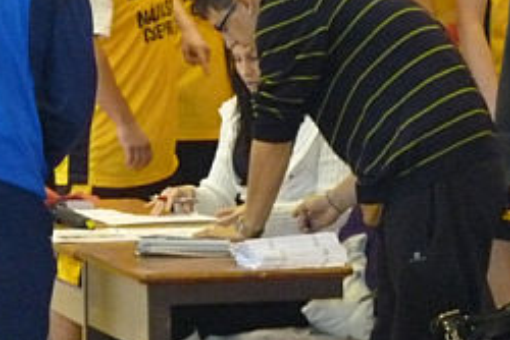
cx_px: 265
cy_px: 59
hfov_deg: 6.0
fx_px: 4876
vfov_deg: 4.0
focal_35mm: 344
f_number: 3.7
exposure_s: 1/100
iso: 800
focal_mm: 32.7
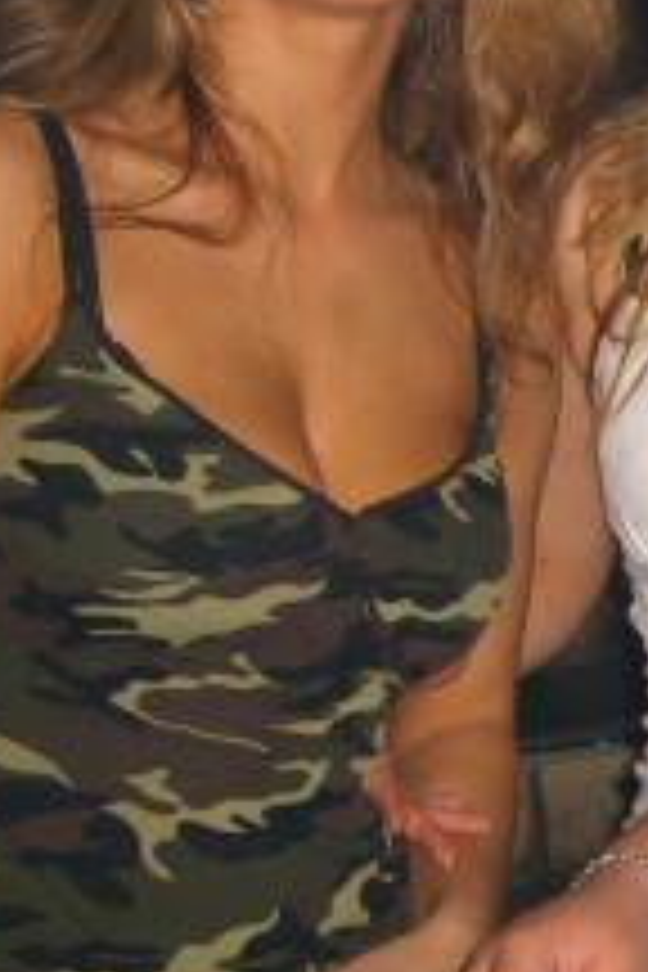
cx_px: 855
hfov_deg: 12.1
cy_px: 166
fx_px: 2970
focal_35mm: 110
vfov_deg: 18.4
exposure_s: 1/60
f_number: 2.8
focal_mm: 7.9
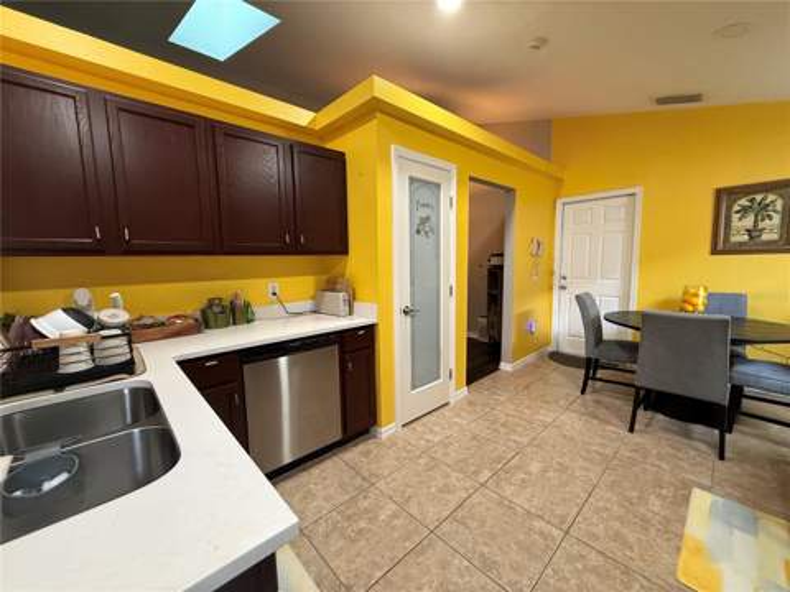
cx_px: 395
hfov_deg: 102.1
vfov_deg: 85.7
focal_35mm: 14
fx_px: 320
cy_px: 296
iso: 320
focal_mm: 2.22
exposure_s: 1/60
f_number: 2.2
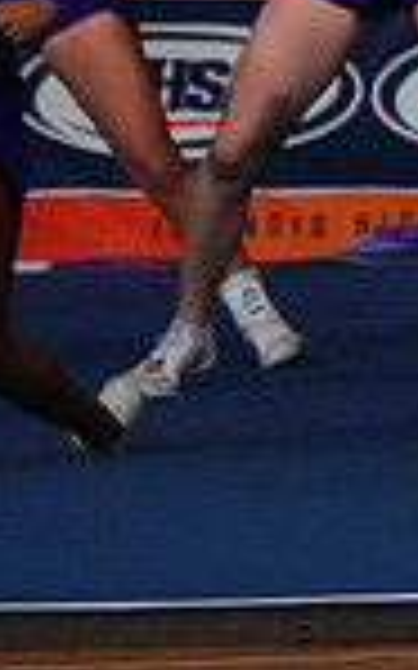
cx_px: 1254
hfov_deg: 1.7
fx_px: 13775
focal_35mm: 755
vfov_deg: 2.8
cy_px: -133
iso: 16000
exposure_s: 1/1250
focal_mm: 190
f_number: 5.6
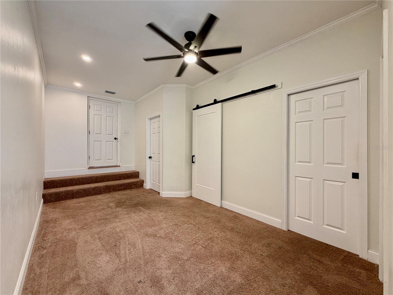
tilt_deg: -0.2
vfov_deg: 85.7
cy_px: 148
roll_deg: +0.1
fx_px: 159
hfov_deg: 102.1
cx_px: 196
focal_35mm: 14
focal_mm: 2.22
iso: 200
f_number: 2.2
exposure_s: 1/60
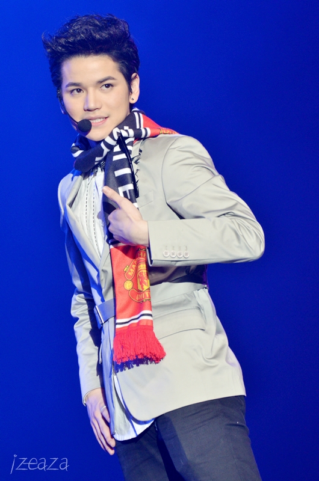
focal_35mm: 300
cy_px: 240
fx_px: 4005
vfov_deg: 6.9
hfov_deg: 4.6
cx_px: 160
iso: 1000
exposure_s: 1/100
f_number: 5.6
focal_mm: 200
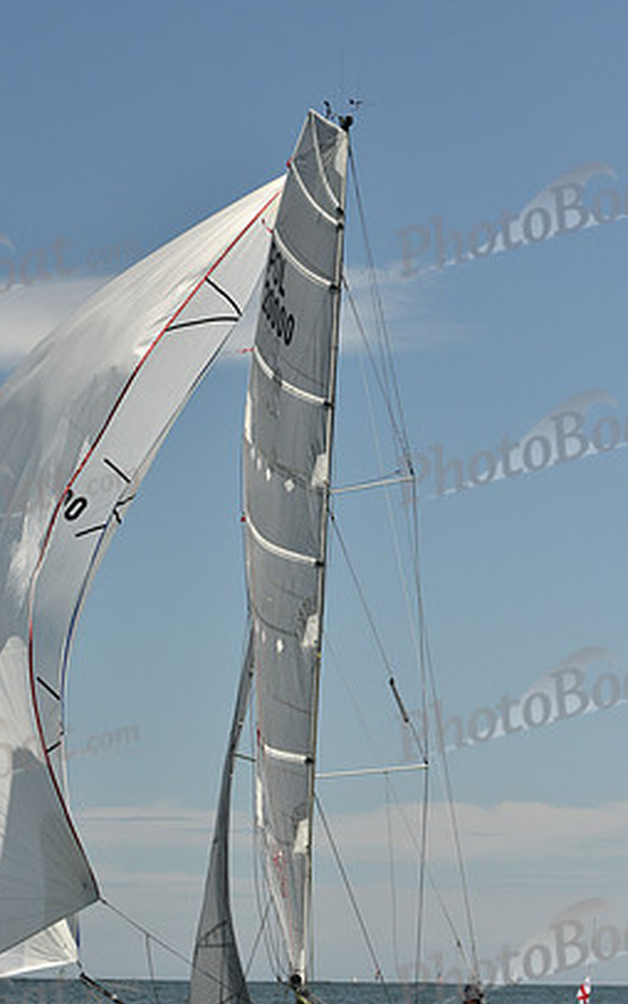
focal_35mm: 102
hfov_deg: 12.8
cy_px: 606
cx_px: 268
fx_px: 2791
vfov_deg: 20.4
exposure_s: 1/2000
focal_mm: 70
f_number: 8
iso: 320
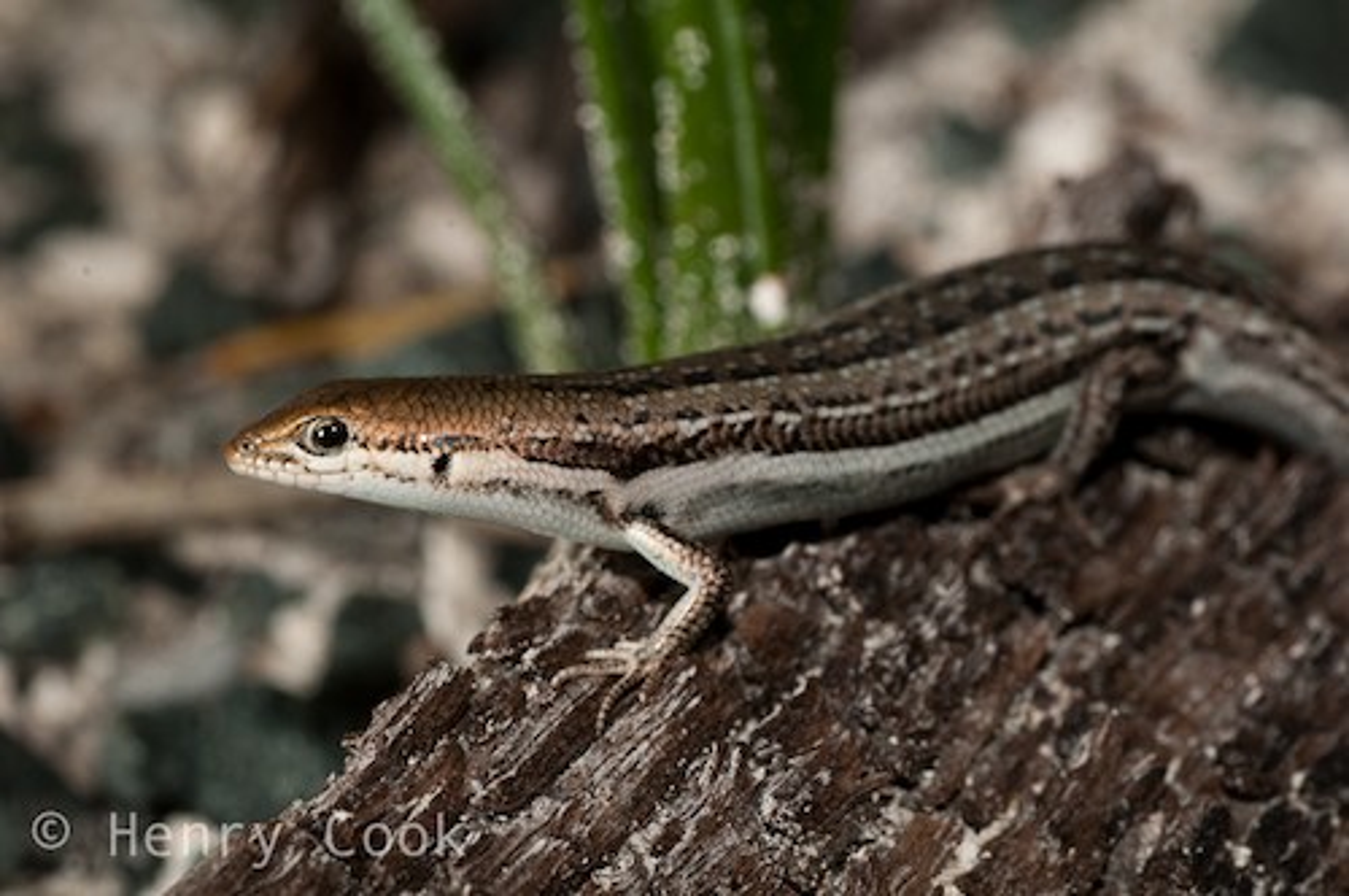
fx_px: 5052
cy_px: 448
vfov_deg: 10.1
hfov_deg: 15.2
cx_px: 674
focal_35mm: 135
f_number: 20
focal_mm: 90
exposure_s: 1/250
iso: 200
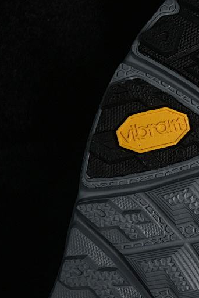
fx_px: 1310
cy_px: 138
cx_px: 288
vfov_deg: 13.0
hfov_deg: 8.5
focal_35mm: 158
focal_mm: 50
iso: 160
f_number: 6.3
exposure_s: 1/50
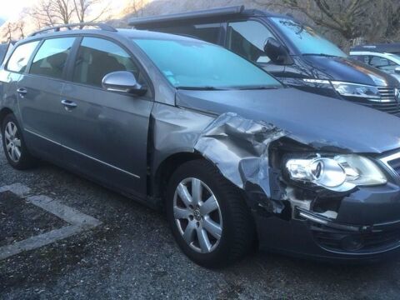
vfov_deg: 48.2
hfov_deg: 61.7
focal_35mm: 29
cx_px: 200
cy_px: 150
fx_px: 335
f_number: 2.2
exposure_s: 1/50
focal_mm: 4.15
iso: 25
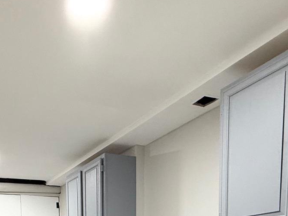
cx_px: 67
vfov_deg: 25.7
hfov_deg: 42.3
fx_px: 358
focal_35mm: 43
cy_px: 319
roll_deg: +1.7
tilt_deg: -8.0
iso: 200
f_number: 2.2
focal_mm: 2.22
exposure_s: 1/60
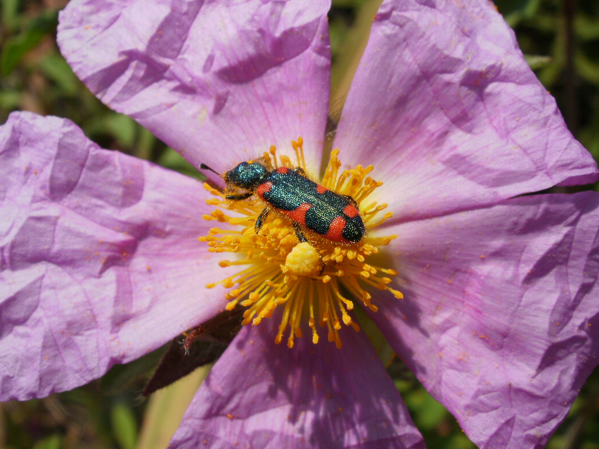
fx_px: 761
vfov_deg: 32.9
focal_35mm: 44
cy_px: 224
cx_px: 300
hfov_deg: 42.9
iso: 100
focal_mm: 7.7
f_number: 6.3
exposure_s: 1/640
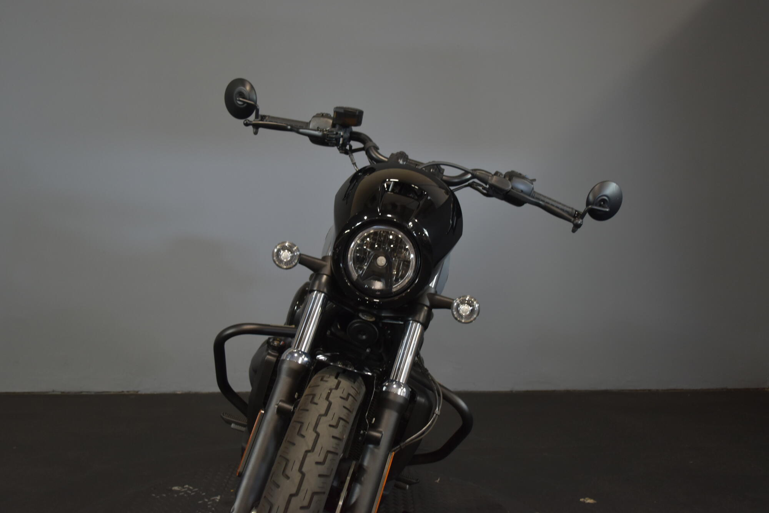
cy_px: 256
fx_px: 833
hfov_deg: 49.5
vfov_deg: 34.2
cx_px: 384
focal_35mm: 39
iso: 640
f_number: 4.2
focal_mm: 26
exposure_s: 1/30
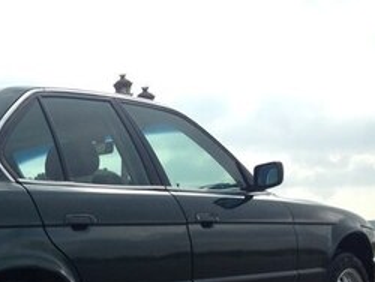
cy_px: 314
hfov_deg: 21.0
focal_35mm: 87
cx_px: -75
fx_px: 943
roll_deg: +1.2
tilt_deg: -2.7
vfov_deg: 16.5
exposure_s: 1/1595
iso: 50
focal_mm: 4.12
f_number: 2.4
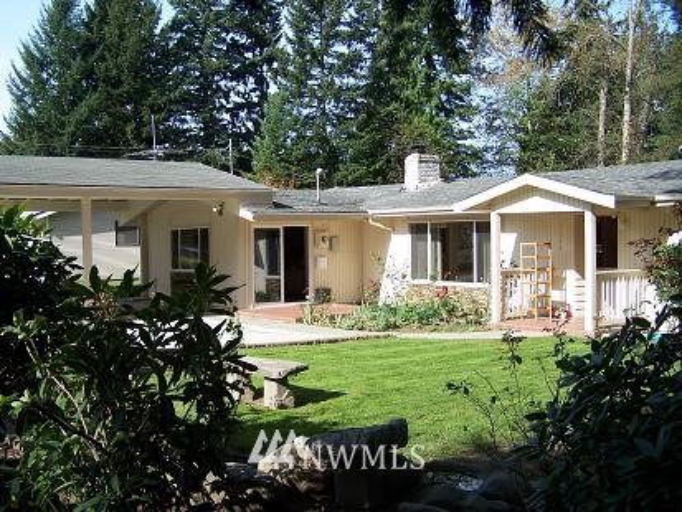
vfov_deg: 37.7
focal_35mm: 38
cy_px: 256
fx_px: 749
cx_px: 341
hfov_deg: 49.0
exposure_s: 1/750
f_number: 2.8
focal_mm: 6.3
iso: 80
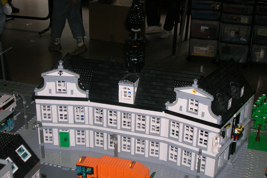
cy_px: 88
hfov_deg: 35.1
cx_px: 134
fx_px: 423
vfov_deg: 23.8
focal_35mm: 57
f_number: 3.4
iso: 52
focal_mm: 9
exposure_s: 1/60.1
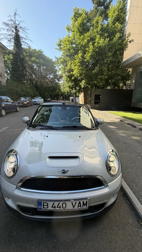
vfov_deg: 99.4
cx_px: 70
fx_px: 107
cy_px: 124
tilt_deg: -14.9
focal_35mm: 16
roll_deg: -1.3
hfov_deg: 67.1
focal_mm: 2.22
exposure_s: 1/486
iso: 64
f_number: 2.2
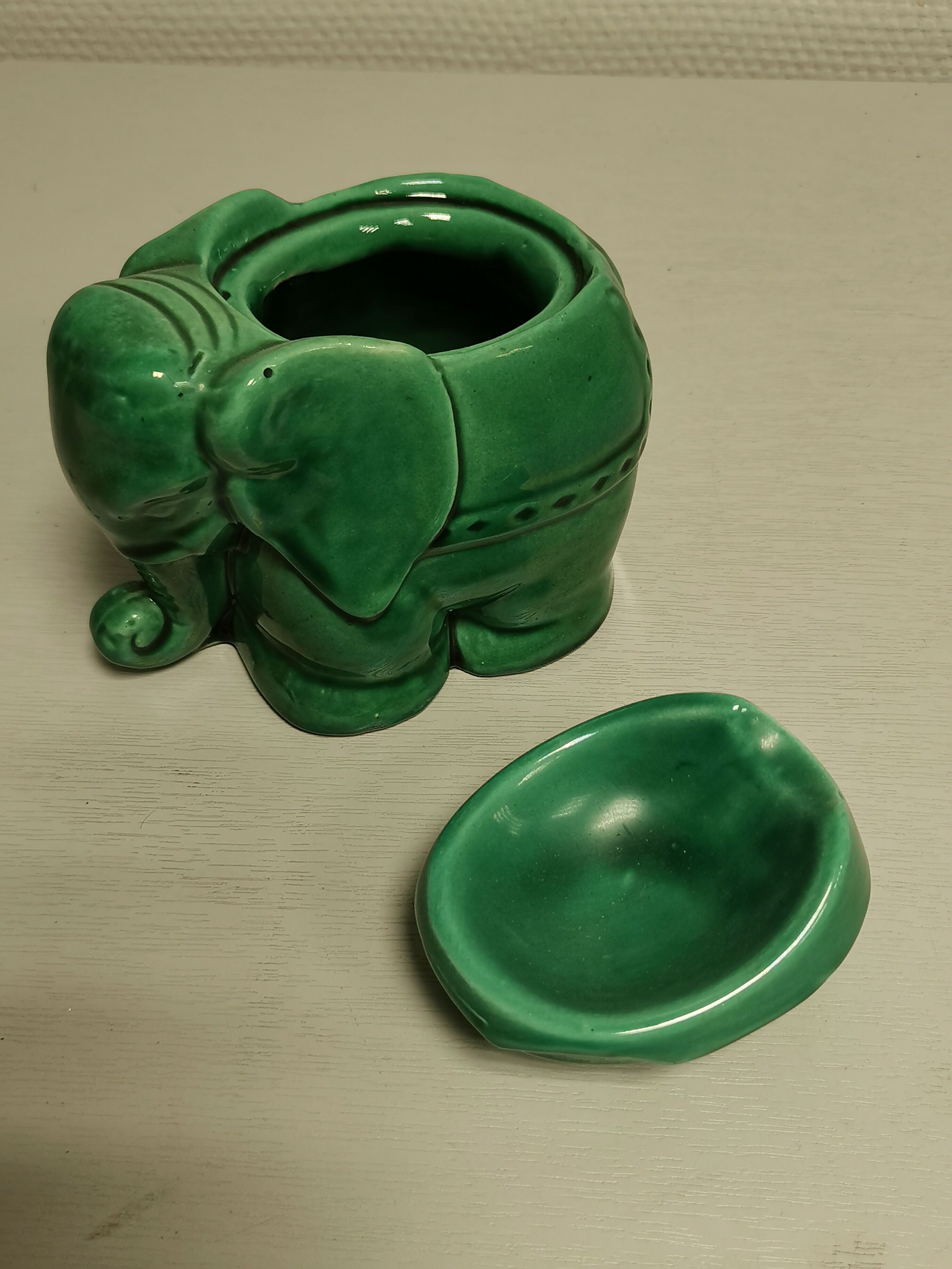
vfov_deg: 46.8
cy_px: 634
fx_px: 1467
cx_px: 476
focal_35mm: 40
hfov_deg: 36.0
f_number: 1.8
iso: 80
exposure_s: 1/69
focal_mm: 5.58
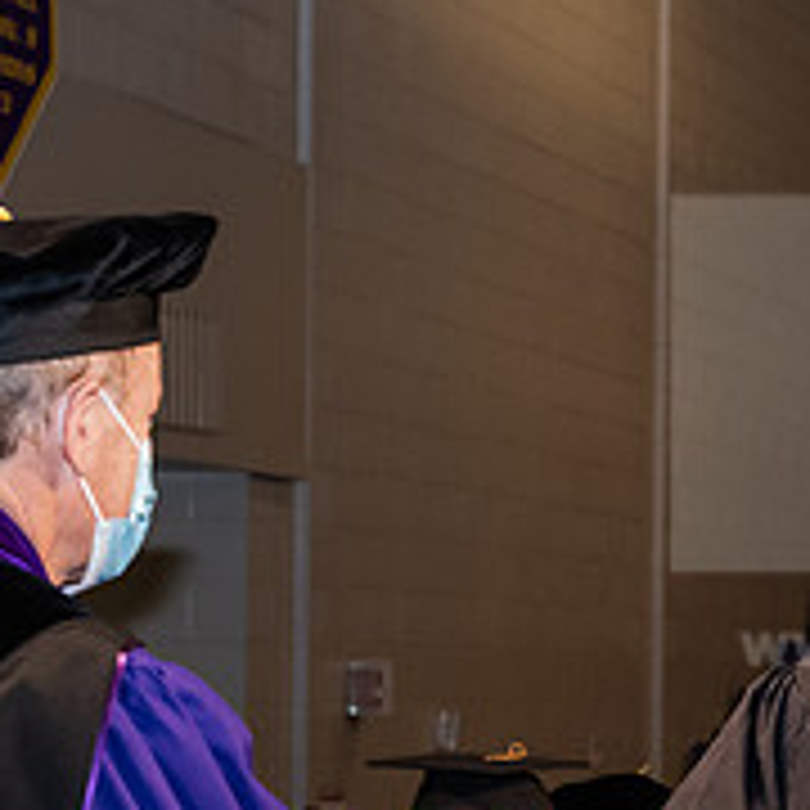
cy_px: 740
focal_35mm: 159
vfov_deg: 10.9
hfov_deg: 11.0
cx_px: 536
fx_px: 4209
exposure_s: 1/200
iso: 1600
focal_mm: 58
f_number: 6.3
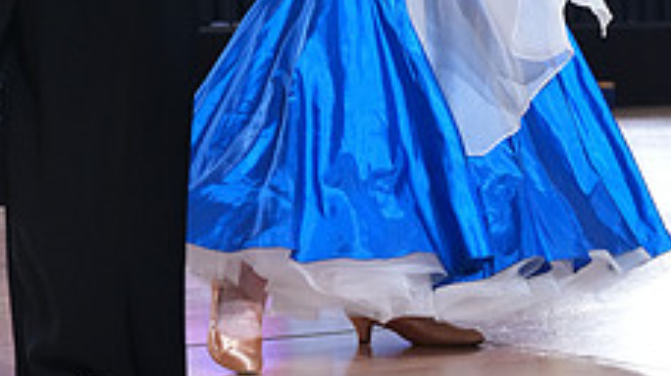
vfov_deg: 8.6
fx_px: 2419
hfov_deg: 15.8
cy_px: -261
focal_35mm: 136
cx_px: 378
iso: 3200
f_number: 4
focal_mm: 51
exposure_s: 1/400
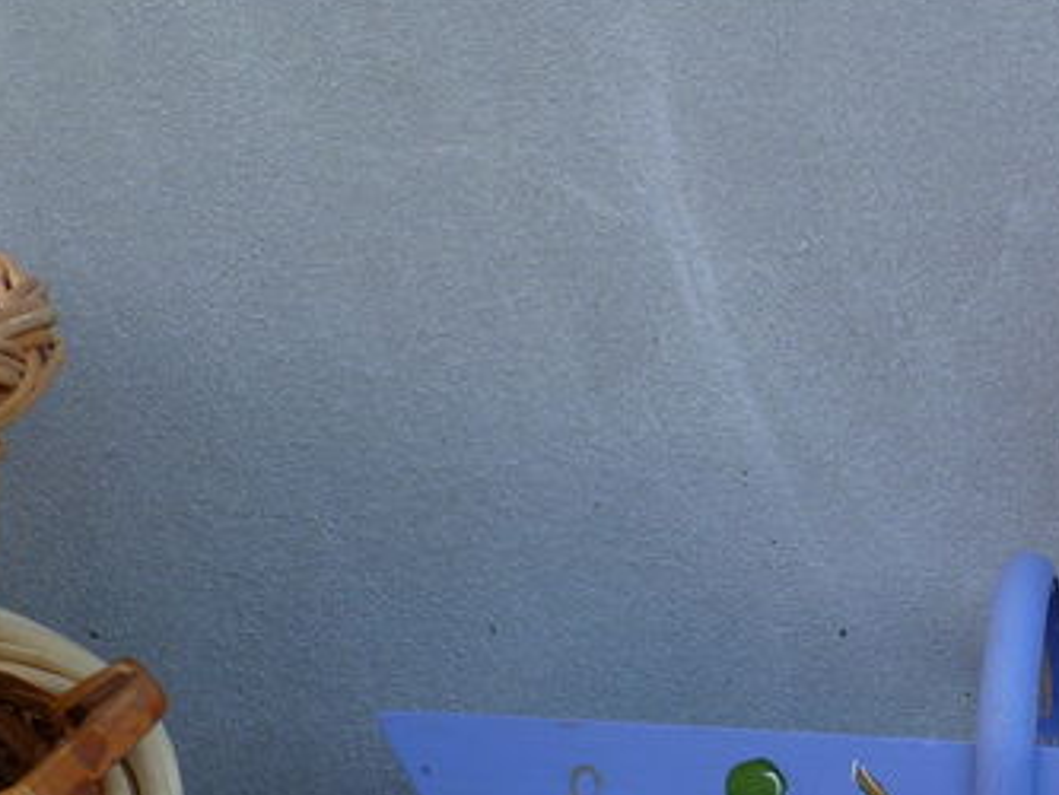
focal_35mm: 84
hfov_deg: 22.2
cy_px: 843
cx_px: 1116
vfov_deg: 17.1
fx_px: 2571
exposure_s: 1/125
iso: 80
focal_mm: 5
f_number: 3.3
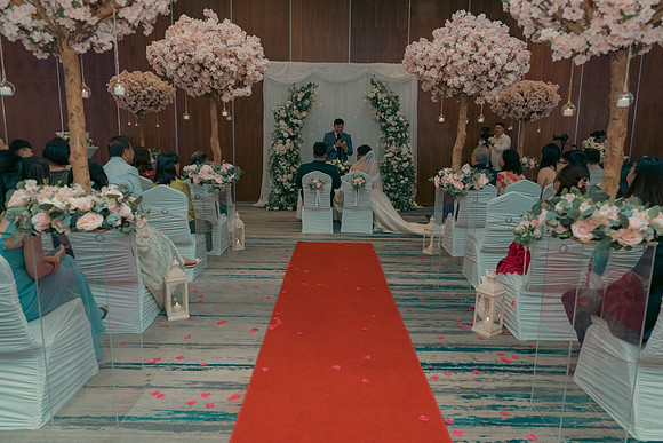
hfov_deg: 73.7
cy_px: 222
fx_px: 442
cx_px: 332
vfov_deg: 53.2
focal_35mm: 24
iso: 2500
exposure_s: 1/160
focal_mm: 24
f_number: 3.5
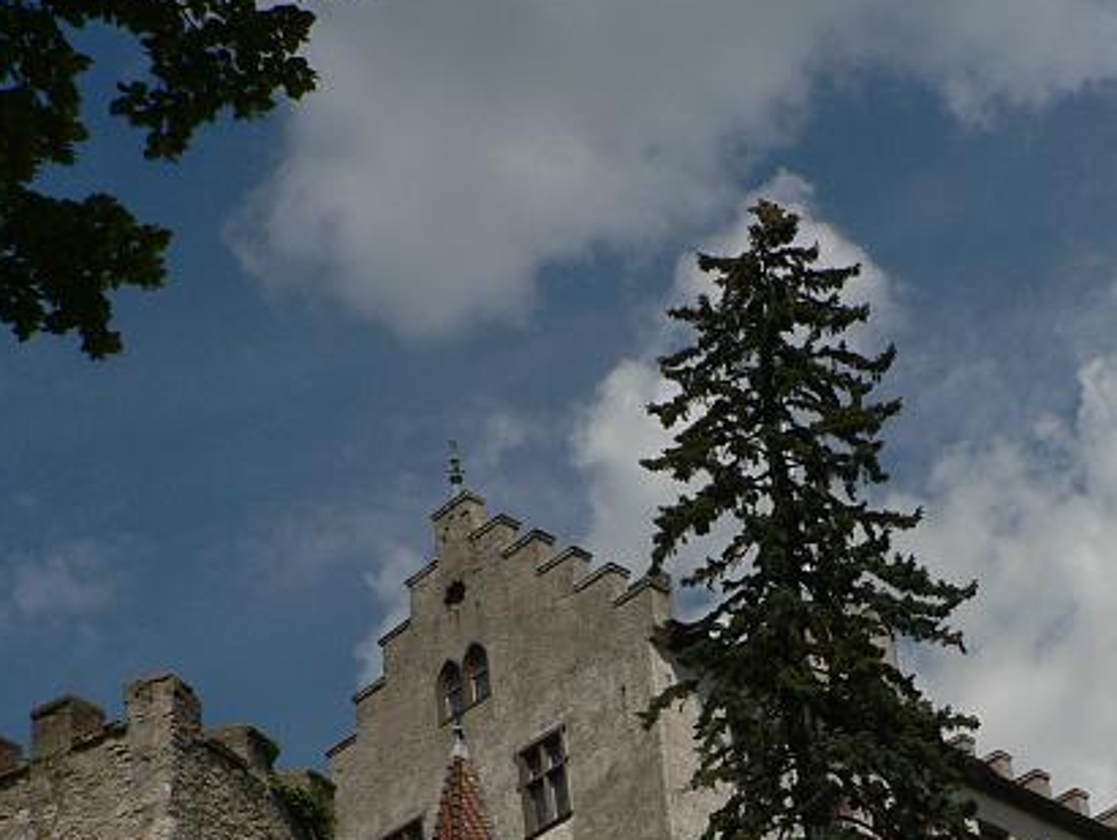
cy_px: 777
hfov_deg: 27.0
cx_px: 965
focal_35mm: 70
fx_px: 2261
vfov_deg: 20.6
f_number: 5.6
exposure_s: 1/1300
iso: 80
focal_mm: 6
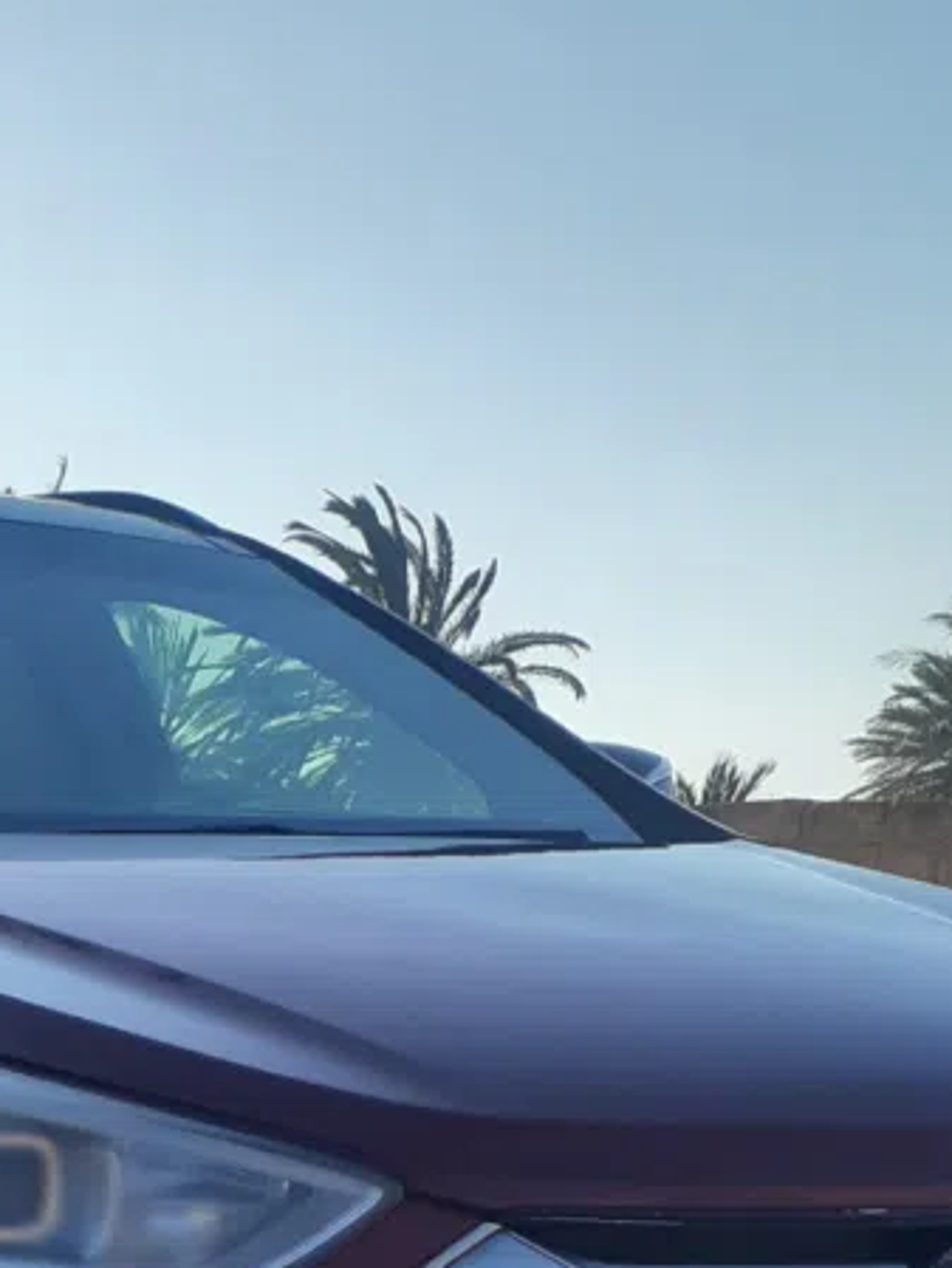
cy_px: 1408
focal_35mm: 82
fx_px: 3005
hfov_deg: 17.8
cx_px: 113
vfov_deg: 22.4
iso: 40
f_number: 1.9
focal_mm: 3.6
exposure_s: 1/1667
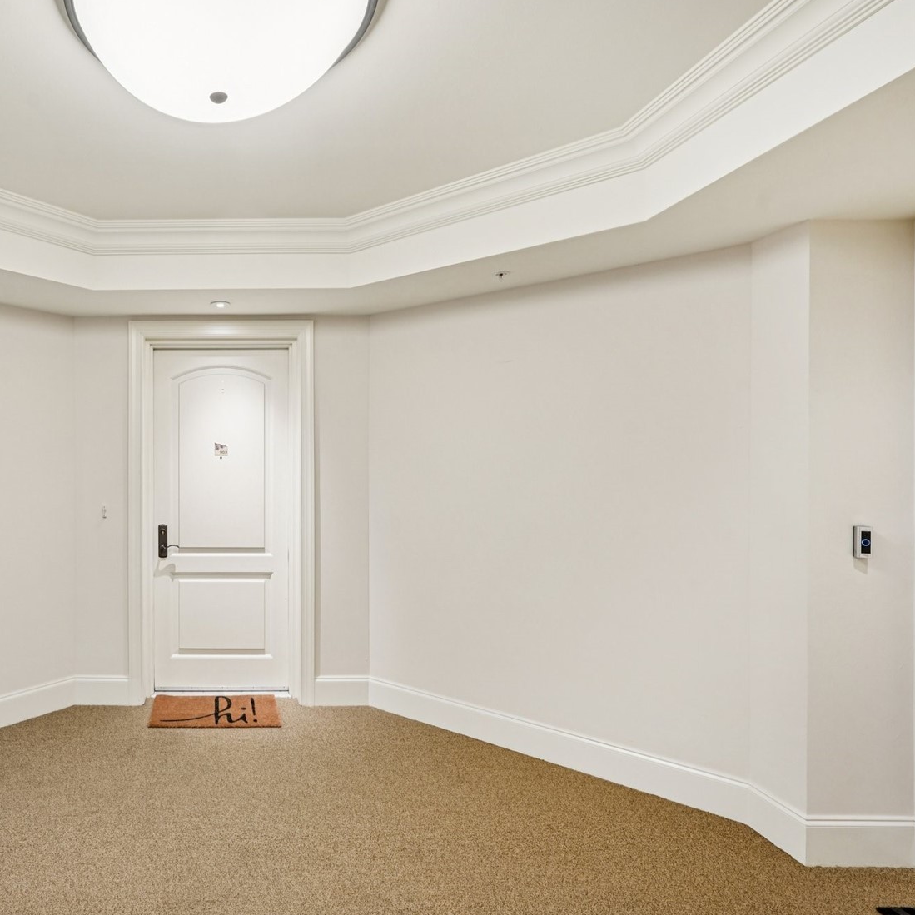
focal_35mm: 21
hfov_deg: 66.9
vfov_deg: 72.1
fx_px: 628
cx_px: 212
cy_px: 460
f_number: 8
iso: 400
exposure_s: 1/5
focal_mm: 16
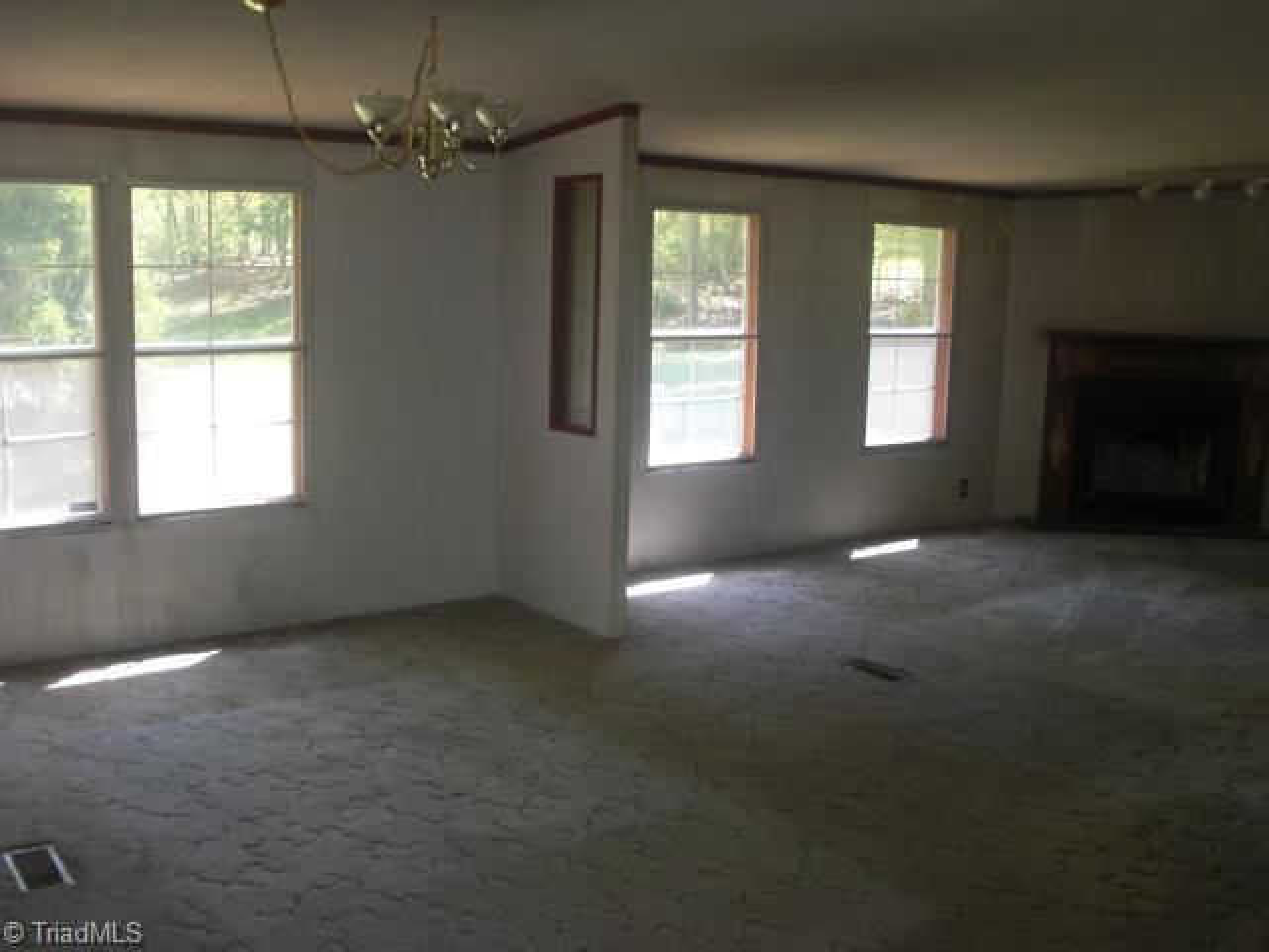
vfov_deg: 39.7
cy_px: 476
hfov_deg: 51.4
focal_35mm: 36
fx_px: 1320
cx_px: 634
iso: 100
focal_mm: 6.3
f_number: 2.8
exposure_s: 1/60
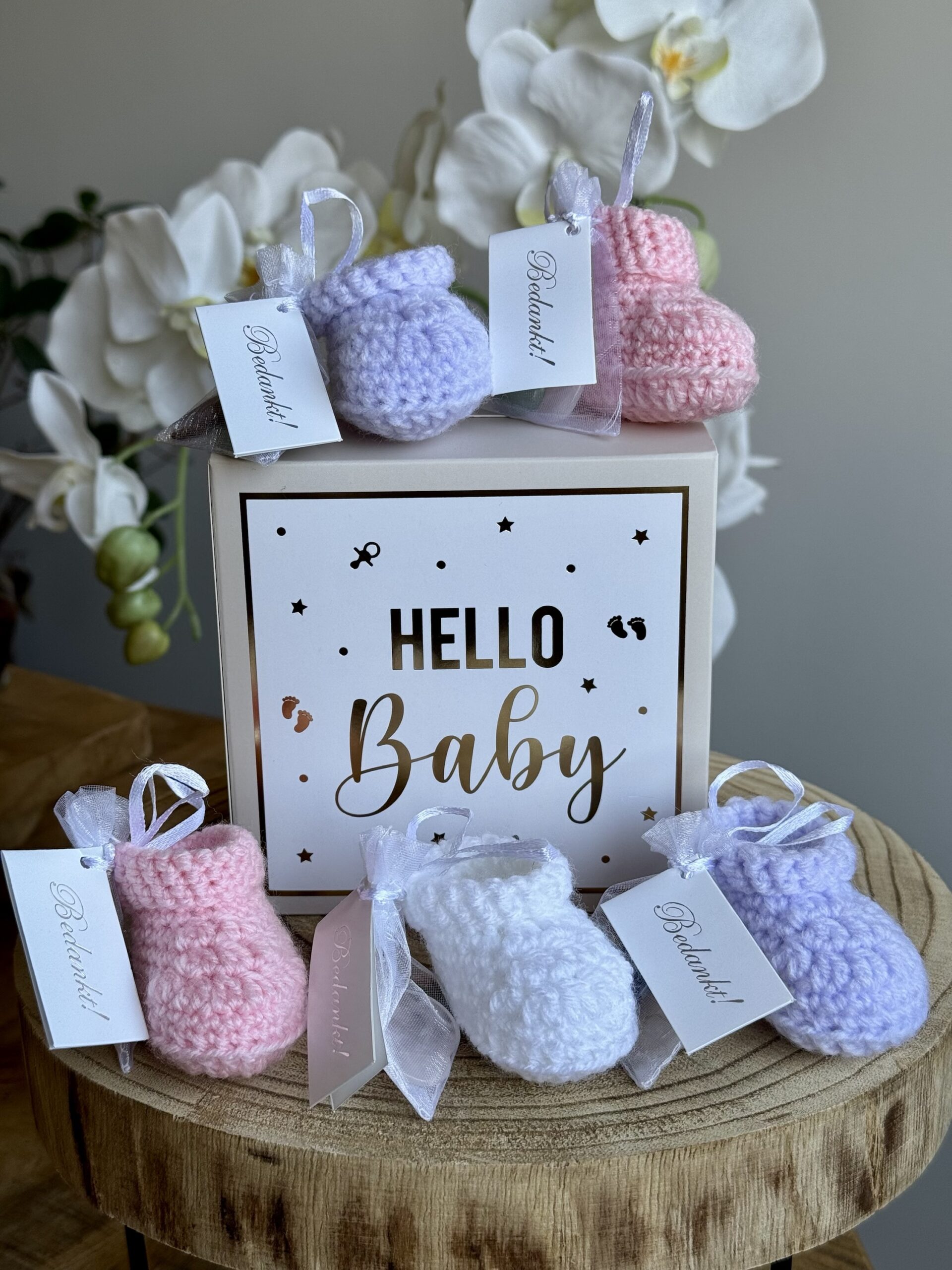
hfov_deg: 30.3
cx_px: 476
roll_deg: +1.9
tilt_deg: -18.9
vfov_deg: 39.7
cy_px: 635
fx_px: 1760
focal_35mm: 48
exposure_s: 1/199
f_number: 1.78
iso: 50
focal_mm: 6.76
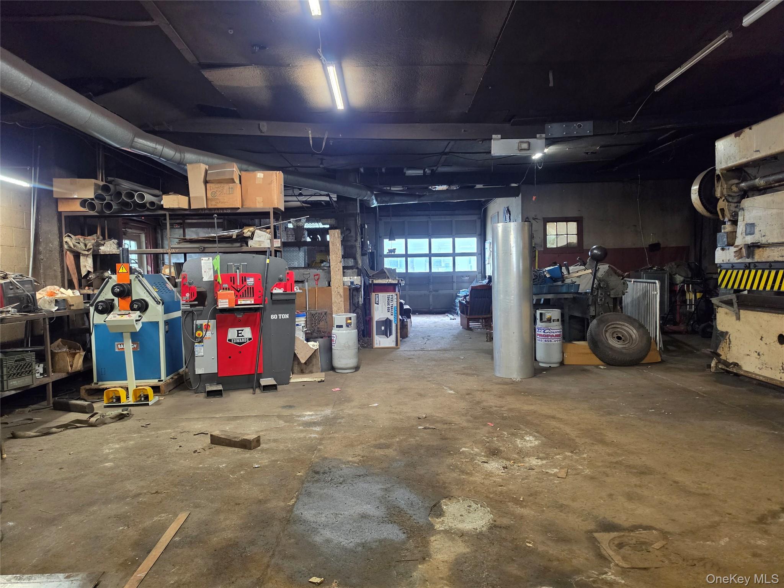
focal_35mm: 23
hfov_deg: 73.9
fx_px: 521
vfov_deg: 58.9
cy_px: 294
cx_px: 392
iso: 800
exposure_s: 1/120
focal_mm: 6.5
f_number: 1.4
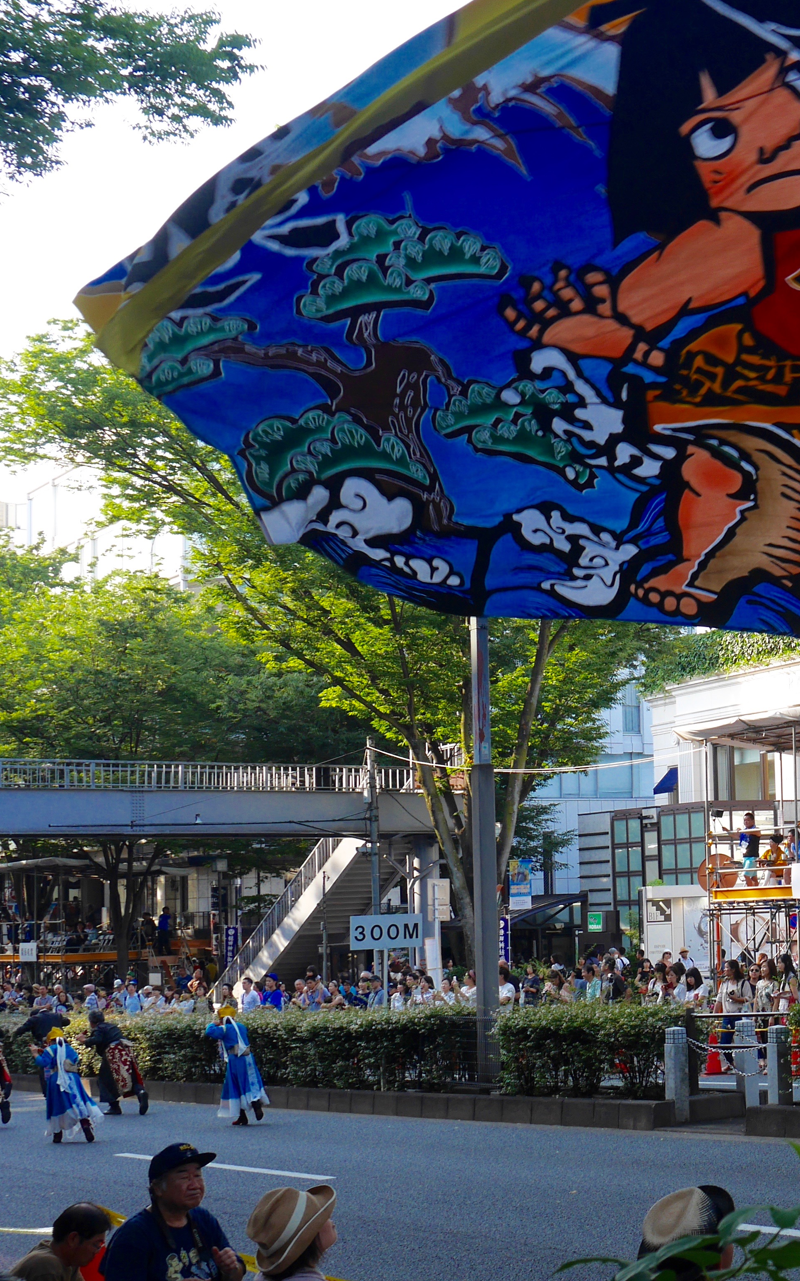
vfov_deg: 32.5
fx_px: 2198
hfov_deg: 19.6
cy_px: 699
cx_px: 919
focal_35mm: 63
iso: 200
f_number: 5.6
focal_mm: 20
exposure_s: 1/160
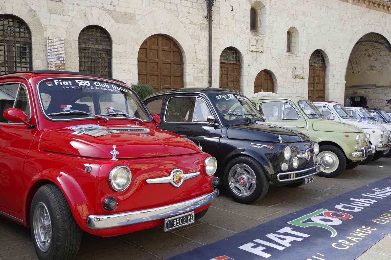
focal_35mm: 30
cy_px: 130
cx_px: 196
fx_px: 326
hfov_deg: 62.0
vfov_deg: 43.5
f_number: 9
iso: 100
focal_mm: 20
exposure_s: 1/50
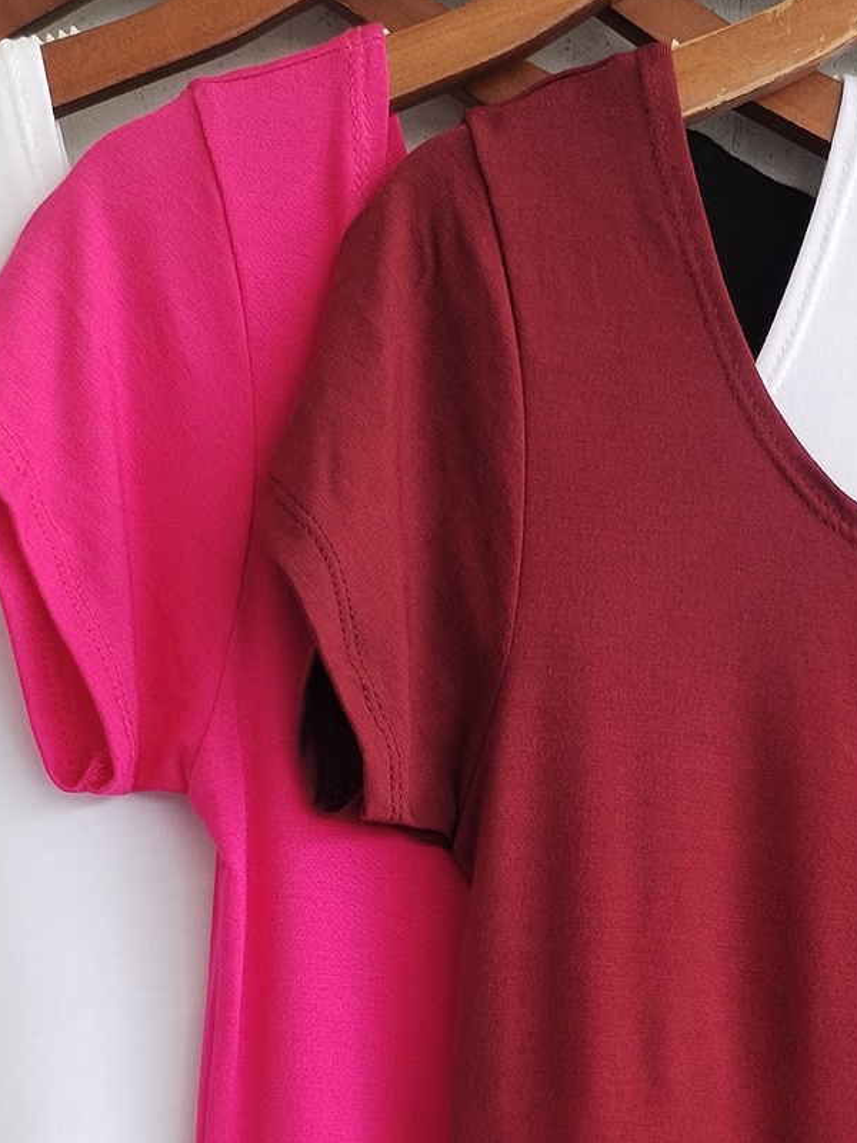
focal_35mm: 87
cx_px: 631
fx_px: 2872
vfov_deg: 22.0
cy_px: 1009
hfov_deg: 16.9
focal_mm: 4.75
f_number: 1.8
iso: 150
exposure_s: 1/100
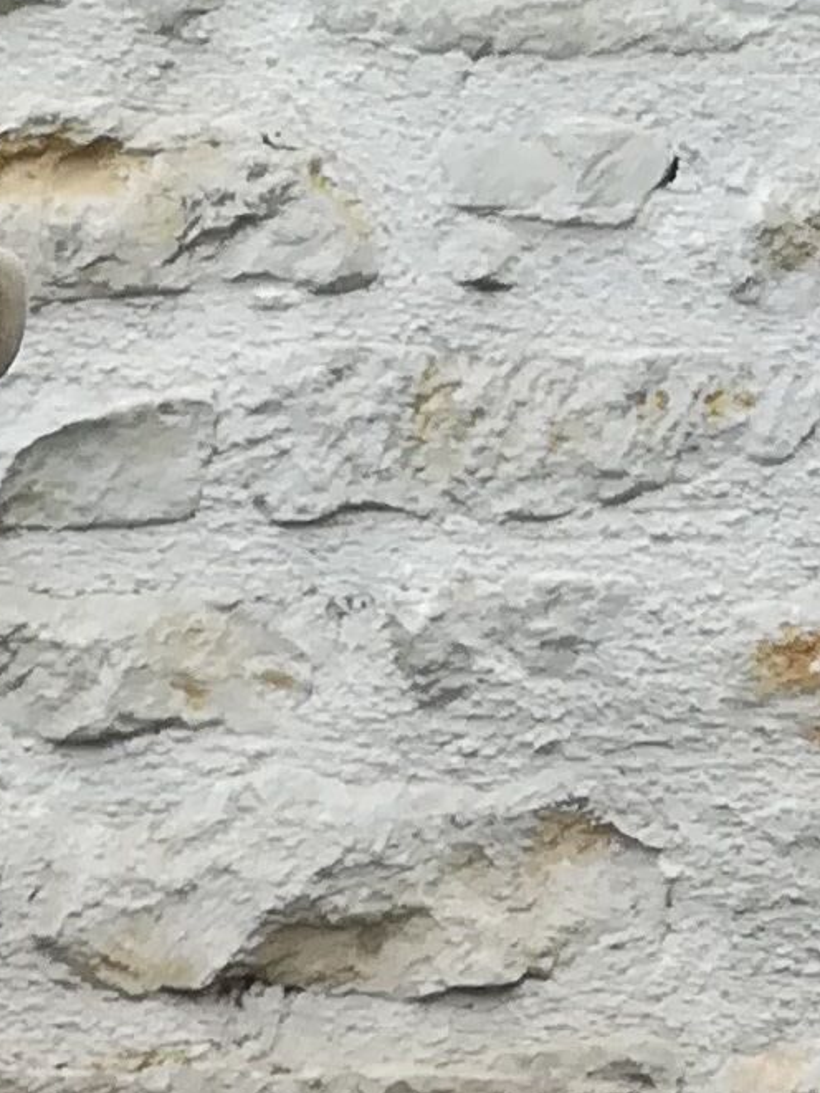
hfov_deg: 8.5
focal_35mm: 156
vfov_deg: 10.5
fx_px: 4926
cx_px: -1347
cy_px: 2770
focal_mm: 3.83
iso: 50
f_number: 2.2
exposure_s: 1/208
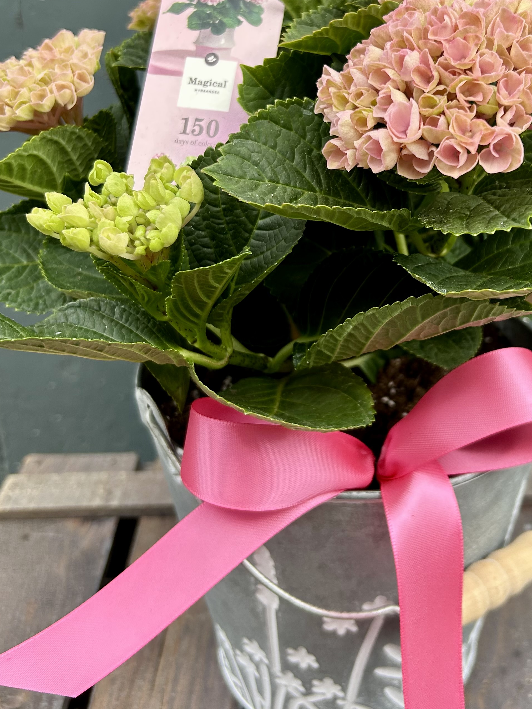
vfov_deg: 45.2
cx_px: 371
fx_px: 840
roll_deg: -0.7
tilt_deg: -19.3
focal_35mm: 41
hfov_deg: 34.7
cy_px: 245
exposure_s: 1/377
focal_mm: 5.7
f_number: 1.5
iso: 50
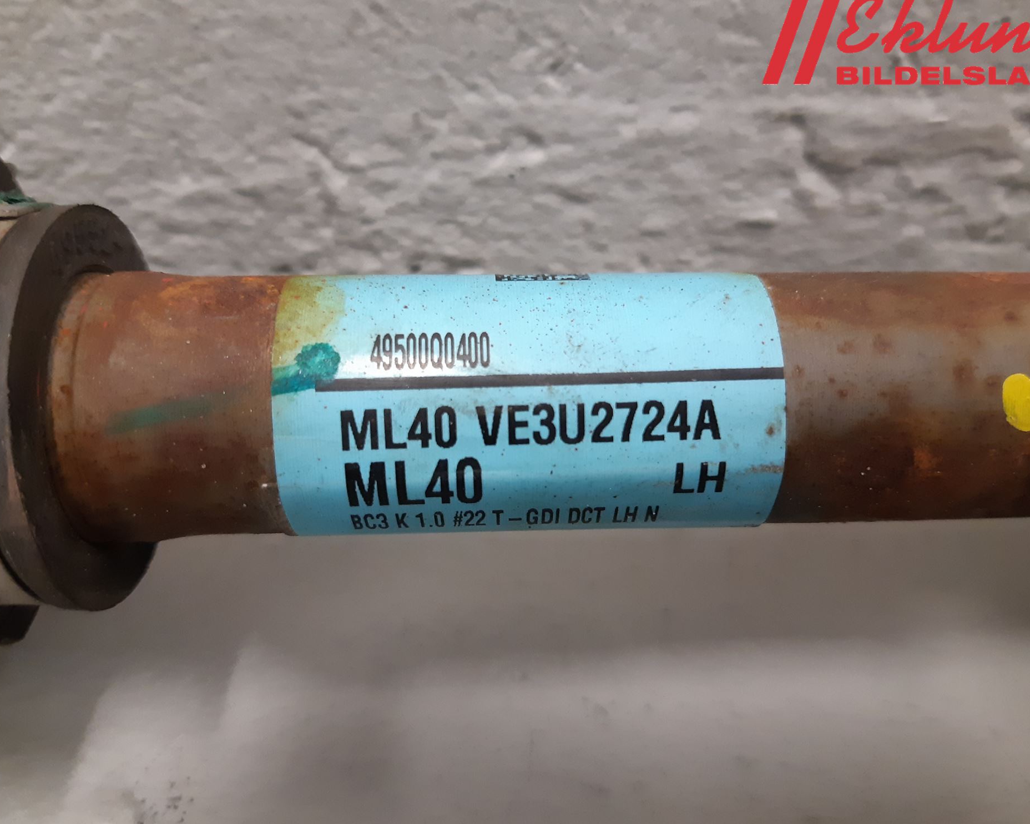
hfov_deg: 62.2
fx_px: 854
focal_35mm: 28
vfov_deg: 51.5
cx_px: 534
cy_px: 417
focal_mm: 3.93
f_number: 1.7
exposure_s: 1/50
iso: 320
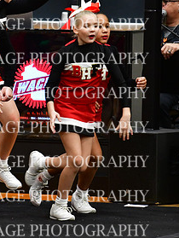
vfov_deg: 3.3
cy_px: 75
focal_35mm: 599
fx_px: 4120
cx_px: 26
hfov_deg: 2.5
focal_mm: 200
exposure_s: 1/500
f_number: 3.5
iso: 5000
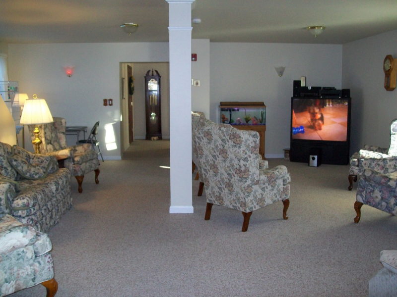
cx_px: 198
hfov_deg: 51.4
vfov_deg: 39.7
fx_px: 413
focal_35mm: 36
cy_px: 148
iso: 160
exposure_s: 1/60
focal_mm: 6
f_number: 2.7
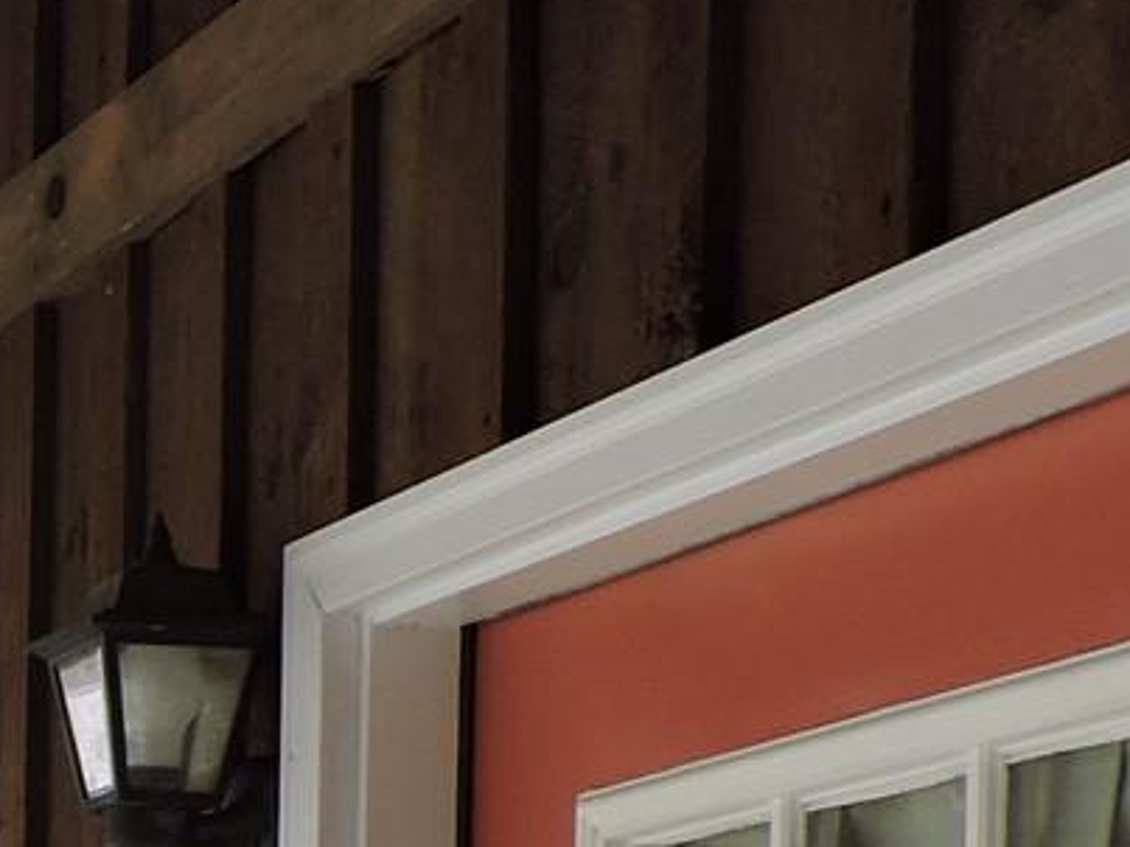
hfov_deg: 14.6
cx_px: -774
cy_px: 1439
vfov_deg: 11.4
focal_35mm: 122
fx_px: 3981
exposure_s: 1/60
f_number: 3
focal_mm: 4.3
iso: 100
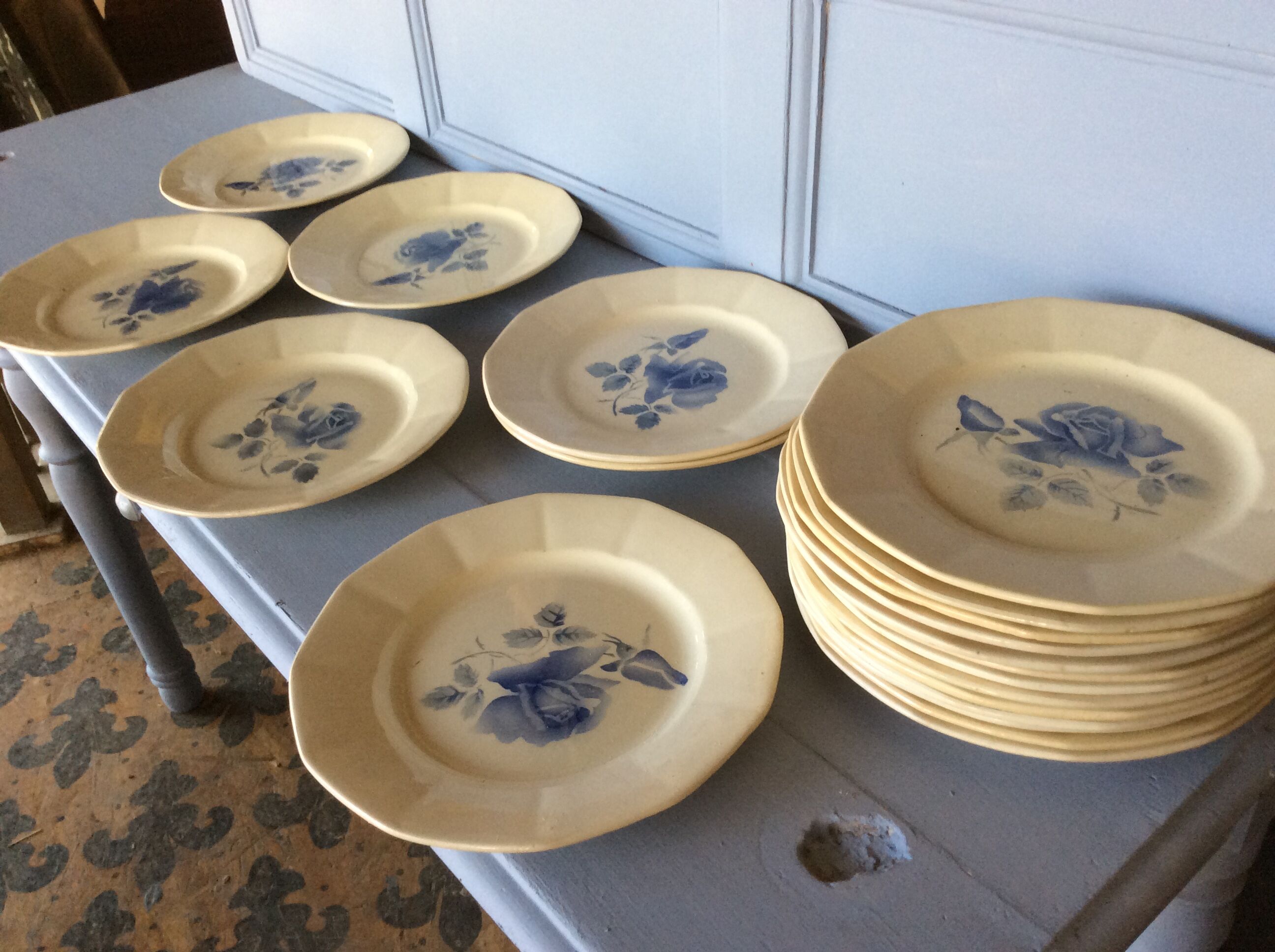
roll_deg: +5.6
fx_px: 1177
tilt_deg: -36.0
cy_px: 476
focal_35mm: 32
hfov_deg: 56.9
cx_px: 638
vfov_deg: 44.1
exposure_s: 1/25
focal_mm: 3.3
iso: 80
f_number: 2.4
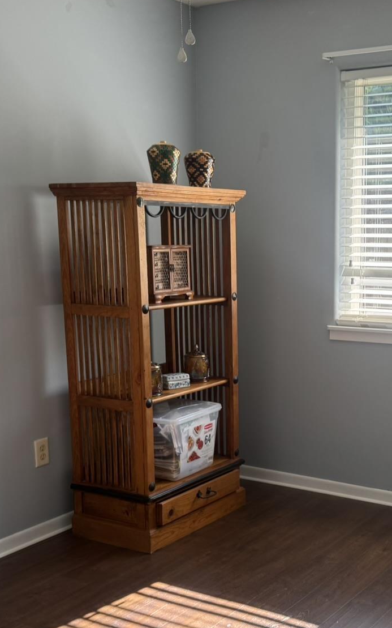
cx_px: 302
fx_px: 803
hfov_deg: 27.0
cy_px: 382
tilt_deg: -11.5
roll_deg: -0.4
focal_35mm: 47
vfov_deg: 42.4
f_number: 1.78
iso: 80
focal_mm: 6.76
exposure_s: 1/304
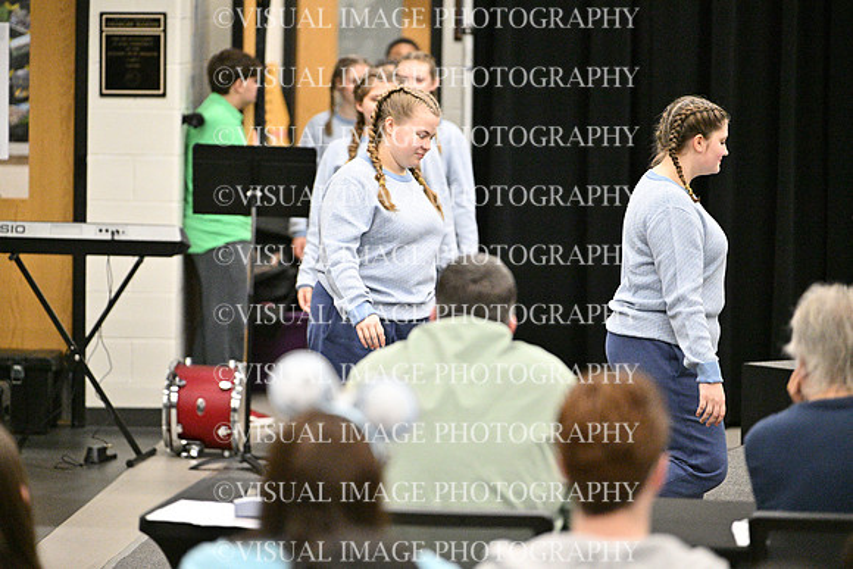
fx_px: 3555
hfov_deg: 13.7
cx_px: 426
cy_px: 284
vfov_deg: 9.2
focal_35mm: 150
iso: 12800
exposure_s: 1/1000
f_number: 2.8
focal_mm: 150
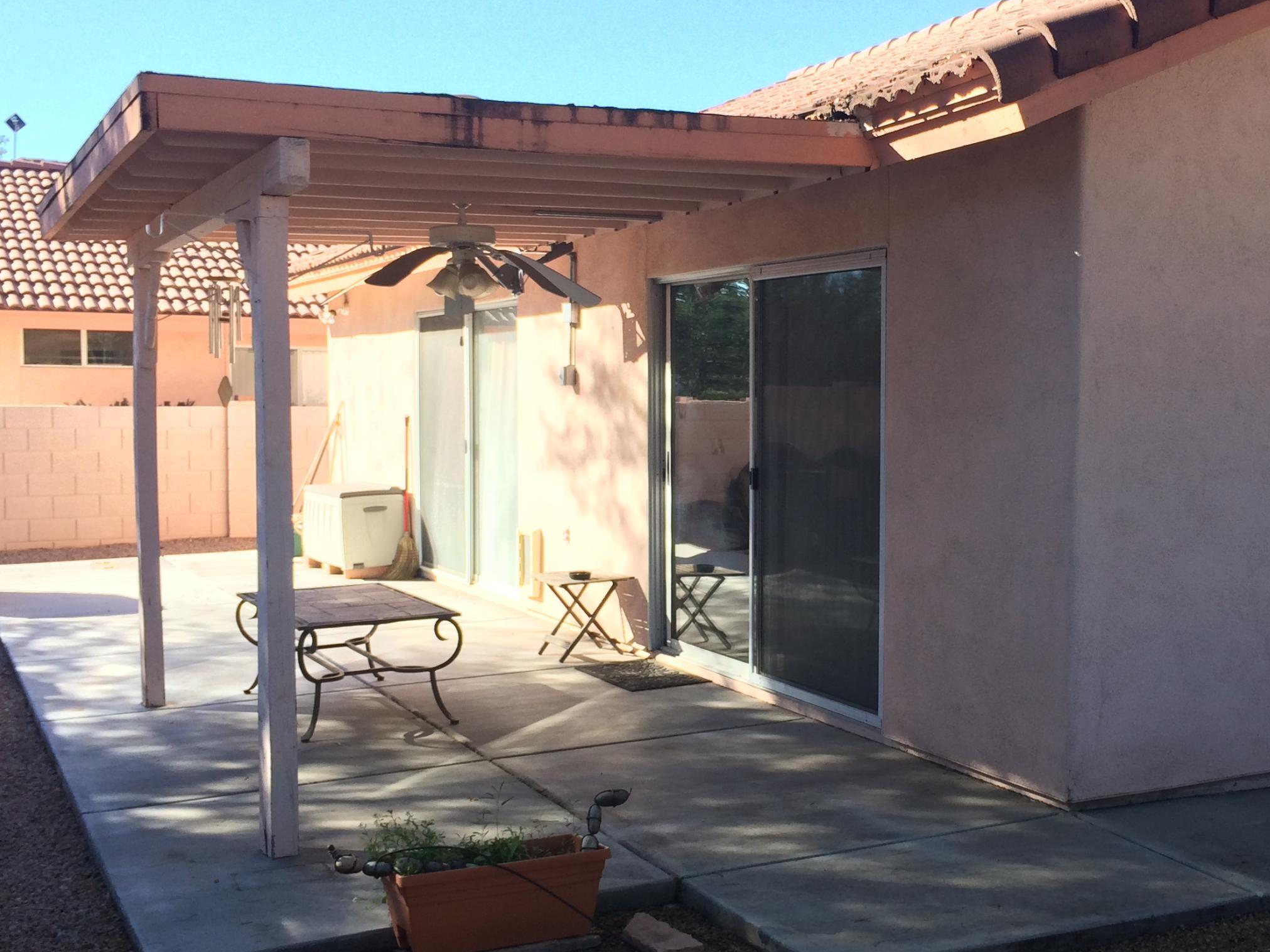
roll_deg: +0.5
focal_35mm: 43
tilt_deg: -4.8
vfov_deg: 33.6
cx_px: 791
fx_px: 1578
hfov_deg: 43.5
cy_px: 514
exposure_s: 1/477
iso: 32
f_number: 2.2
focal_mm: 4.15
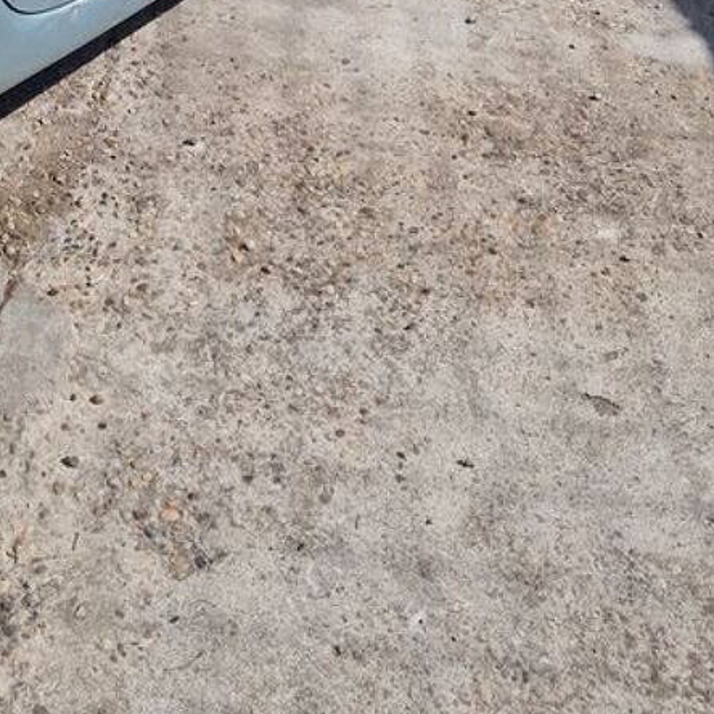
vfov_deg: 25.4
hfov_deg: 27.7
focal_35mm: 61
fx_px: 1423
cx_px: 156
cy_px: -131
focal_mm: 5.4
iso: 50
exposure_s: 1/2800
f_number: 1.8
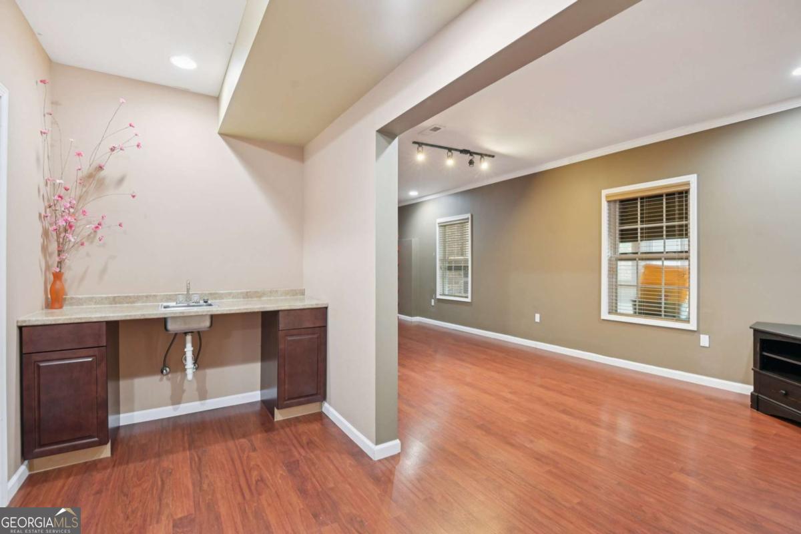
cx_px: 400
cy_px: 267
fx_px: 356
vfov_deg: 73.7
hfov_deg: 96.7
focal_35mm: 16
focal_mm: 16
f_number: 8
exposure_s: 1/3.33
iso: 400
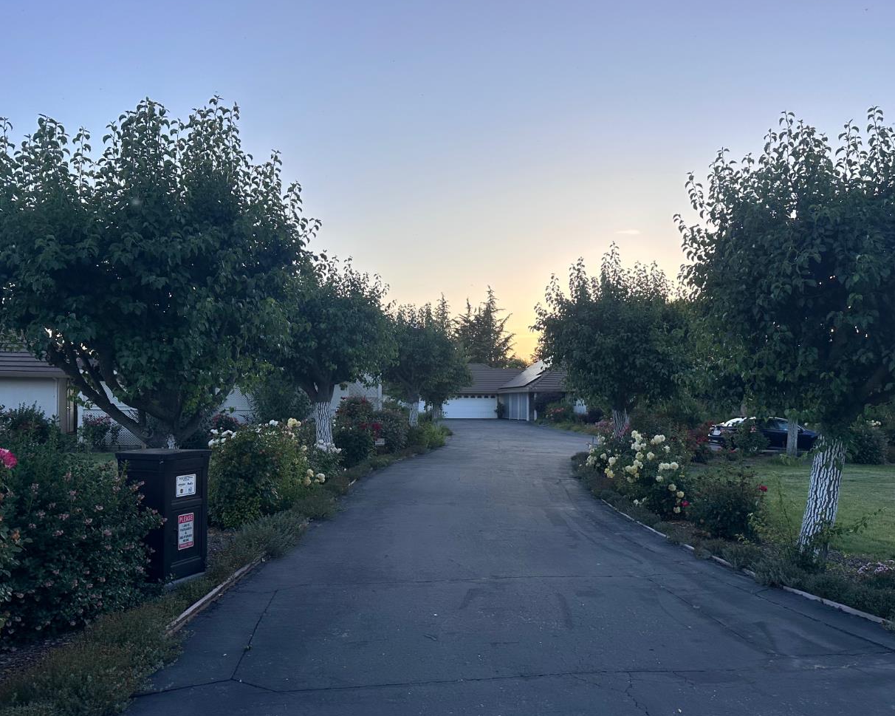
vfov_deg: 49.9
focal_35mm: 29
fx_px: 768
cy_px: 396
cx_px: 482
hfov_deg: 60.4
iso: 80
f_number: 1.78
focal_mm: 6.86
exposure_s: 1/1029
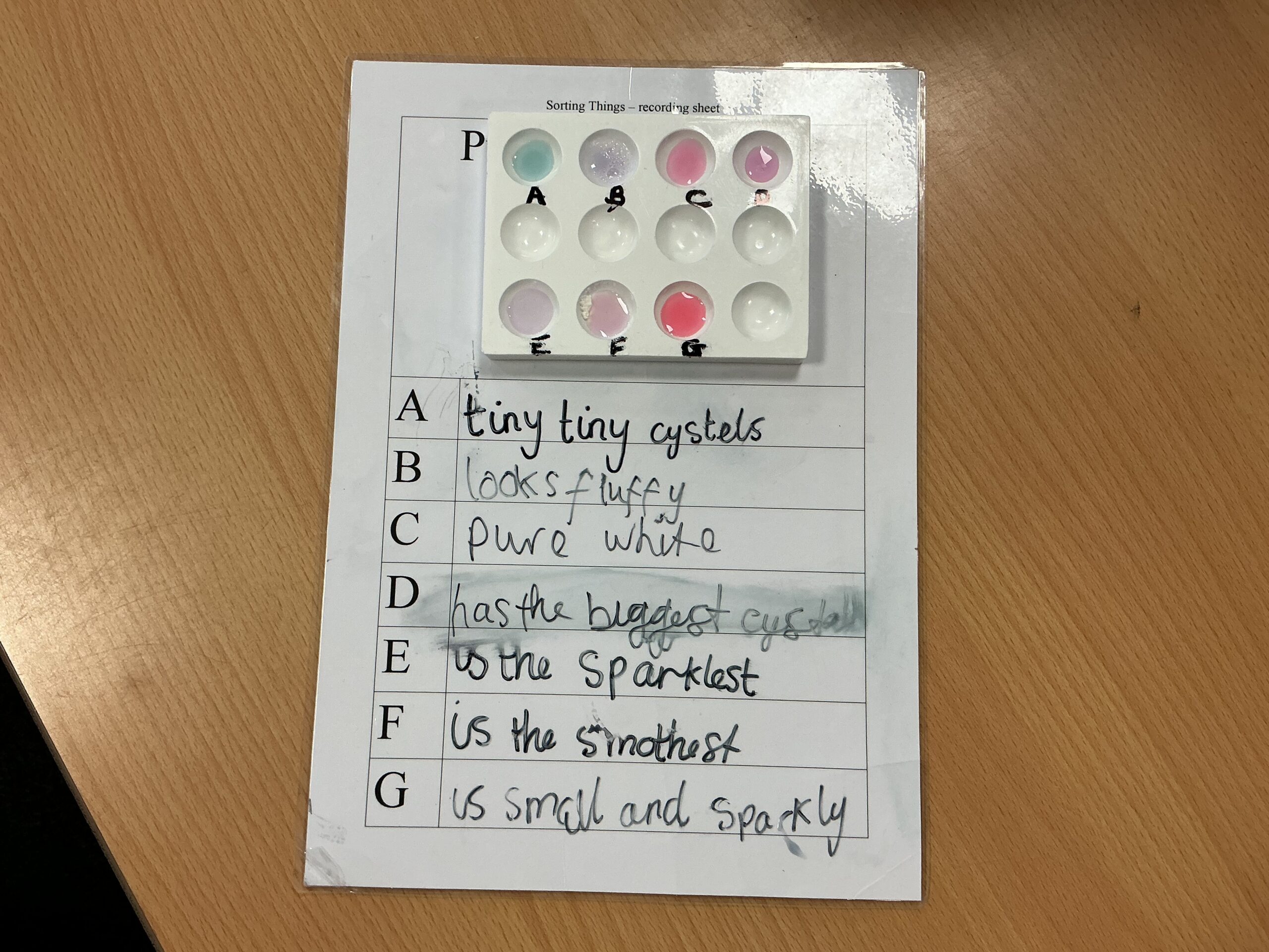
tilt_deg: -84.1
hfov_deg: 61.7
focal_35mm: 29
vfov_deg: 48.2
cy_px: 476
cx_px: 634
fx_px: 1063
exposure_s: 1/120
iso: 64
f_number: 1.8
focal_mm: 3
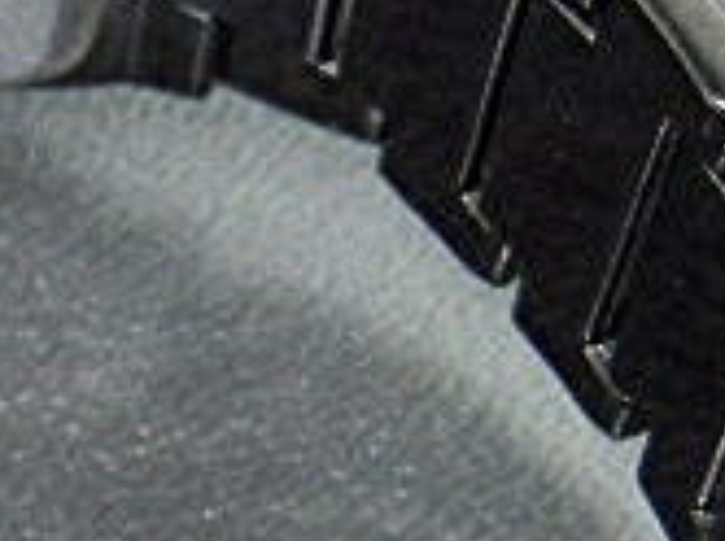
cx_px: -328
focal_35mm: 201
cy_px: 401
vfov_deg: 7.4
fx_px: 4204
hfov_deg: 9.6
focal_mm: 9.3
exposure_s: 1/30
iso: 800
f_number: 7.8
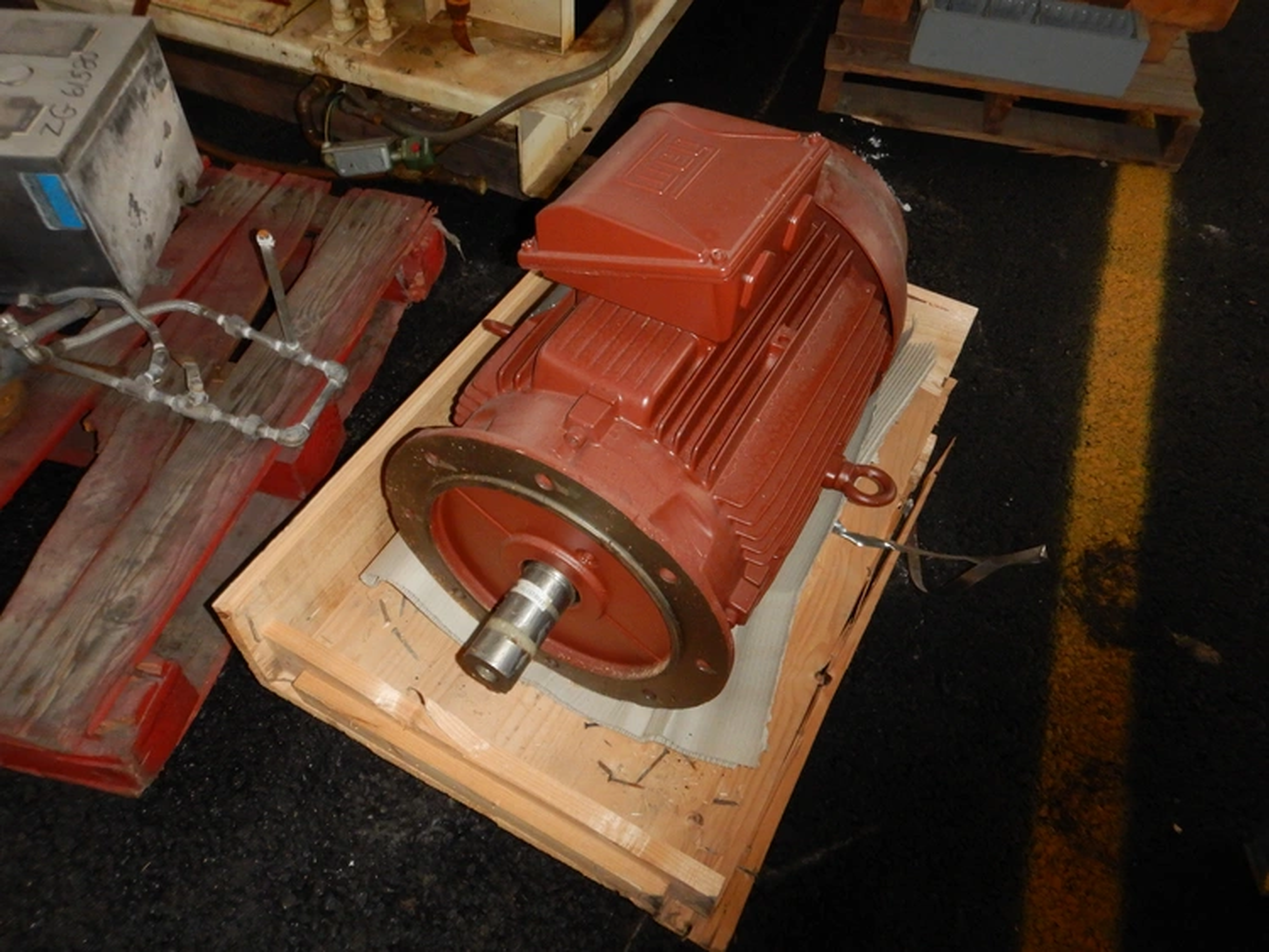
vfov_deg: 56.8
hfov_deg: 71.6
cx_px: 634
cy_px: 476
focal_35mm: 24
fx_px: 880
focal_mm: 4.3
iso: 500
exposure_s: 1/30
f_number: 8.2
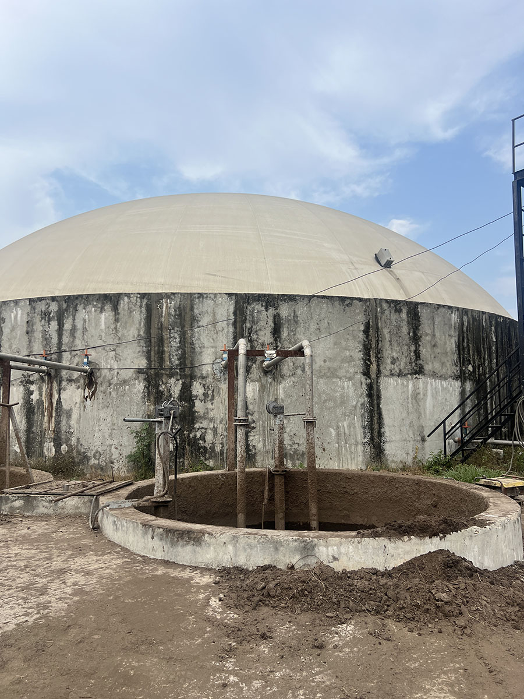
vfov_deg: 67.3
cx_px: 262
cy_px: 350
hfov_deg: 53.1
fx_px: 525
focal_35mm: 26
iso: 50
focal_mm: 5.7
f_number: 1.5
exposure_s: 1/2299
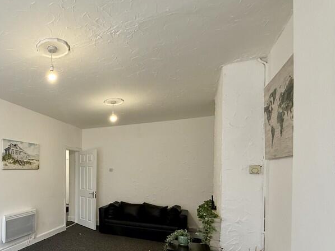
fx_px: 232
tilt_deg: -0.4
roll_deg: +0.0
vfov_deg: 55.3
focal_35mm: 24
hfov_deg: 64.0
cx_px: 58
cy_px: 174
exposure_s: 1/100
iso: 200
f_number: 2.2
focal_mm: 2.22
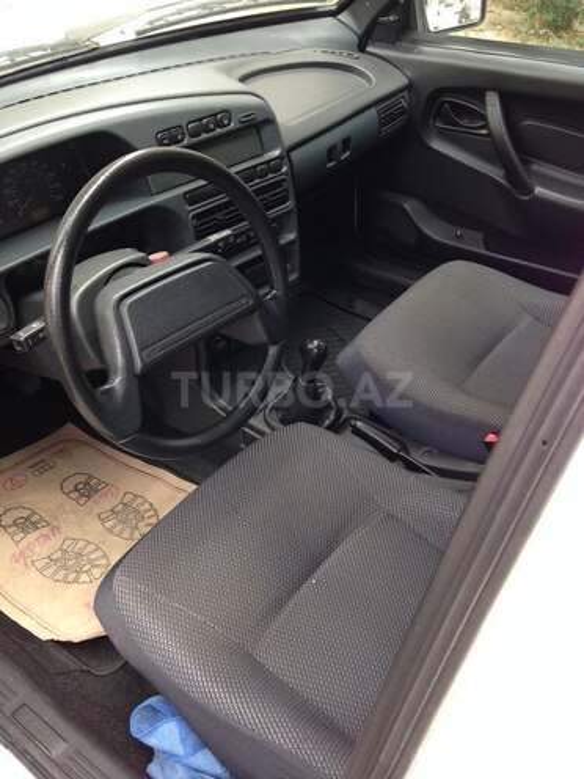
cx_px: 292
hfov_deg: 42.9
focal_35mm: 33
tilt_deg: -36.5
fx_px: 742
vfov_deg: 55.4
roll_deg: -1.1
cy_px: 390
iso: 80
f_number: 2.4
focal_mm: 4.12
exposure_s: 1/120
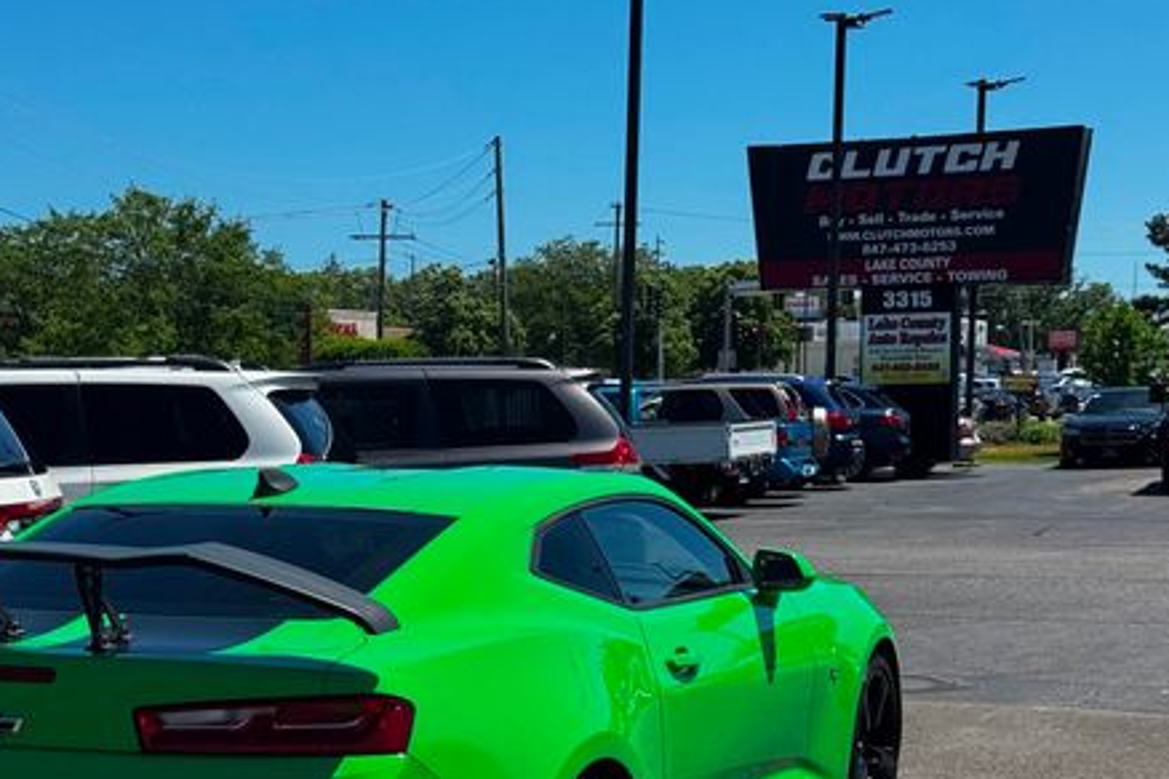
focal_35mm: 73
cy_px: 582
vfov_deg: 18.6
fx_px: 2370
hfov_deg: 27.5
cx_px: 355
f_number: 1.78
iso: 64
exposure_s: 1/4608
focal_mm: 6.76
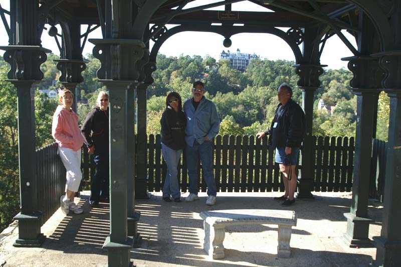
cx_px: 200
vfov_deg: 36.8
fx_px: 401
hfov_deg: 53.2
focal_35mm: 36
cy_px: 134
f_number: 5.6
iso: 100
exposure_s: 1/90
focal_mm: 24
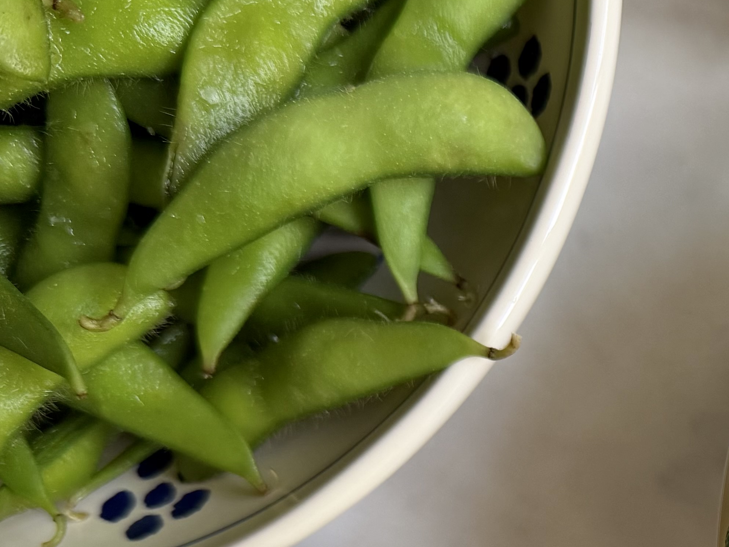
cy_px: 599
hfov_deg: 25.6
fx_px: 1453
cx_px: 842
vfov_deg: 20.3
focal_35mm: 69
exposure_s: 1/121
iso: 80
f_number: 1.78
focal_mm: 6.76
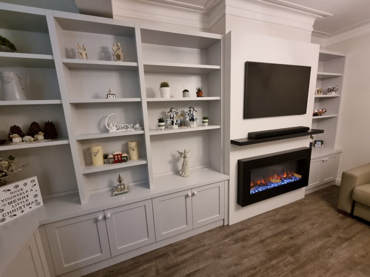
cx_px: 185
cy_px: 138
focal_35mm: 13
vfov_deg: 89.9
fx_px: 139
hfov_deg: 106.2
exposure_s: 1/33
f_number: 2.2
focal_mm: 2.2
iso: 640
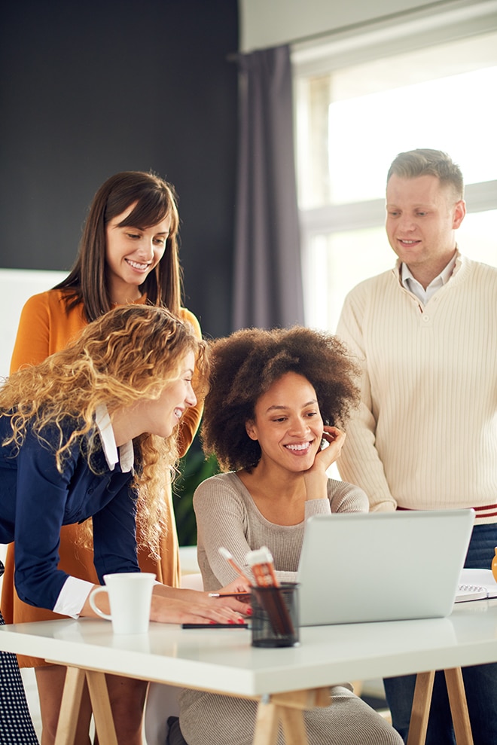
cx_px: 248
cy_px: 372
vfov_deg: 23.9
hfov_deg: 16.1
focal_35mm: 85
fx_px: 1759
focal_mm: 85
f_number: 1.8
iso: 250
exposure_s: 1/250
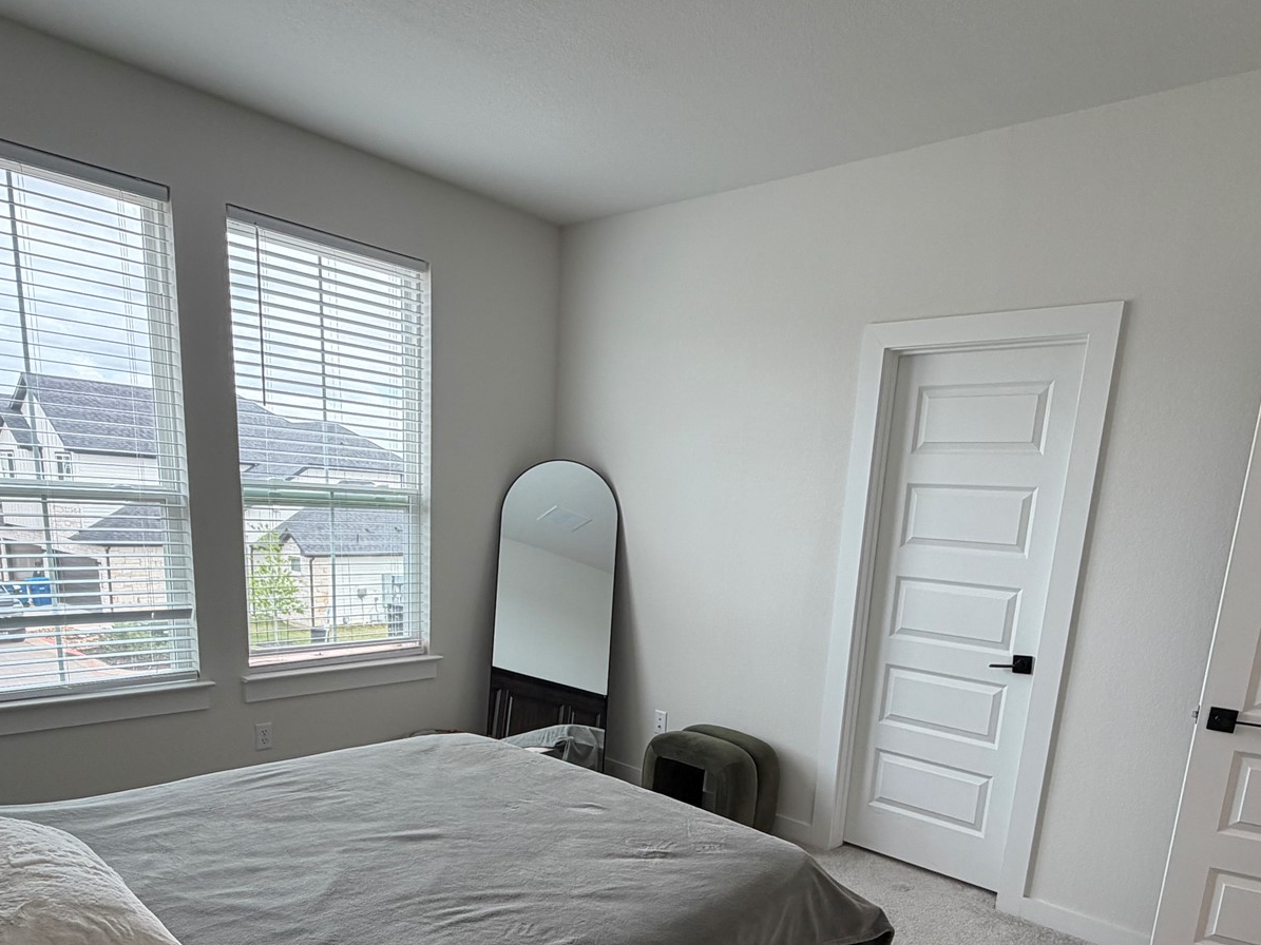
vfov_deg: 54.3
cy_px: 701
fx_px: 874
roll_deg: -3.2
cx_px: 663
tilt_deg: -13.2
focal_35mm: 24
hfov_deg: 71.6
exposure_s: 1/121
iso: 80
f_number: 2.2
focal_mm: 2.22
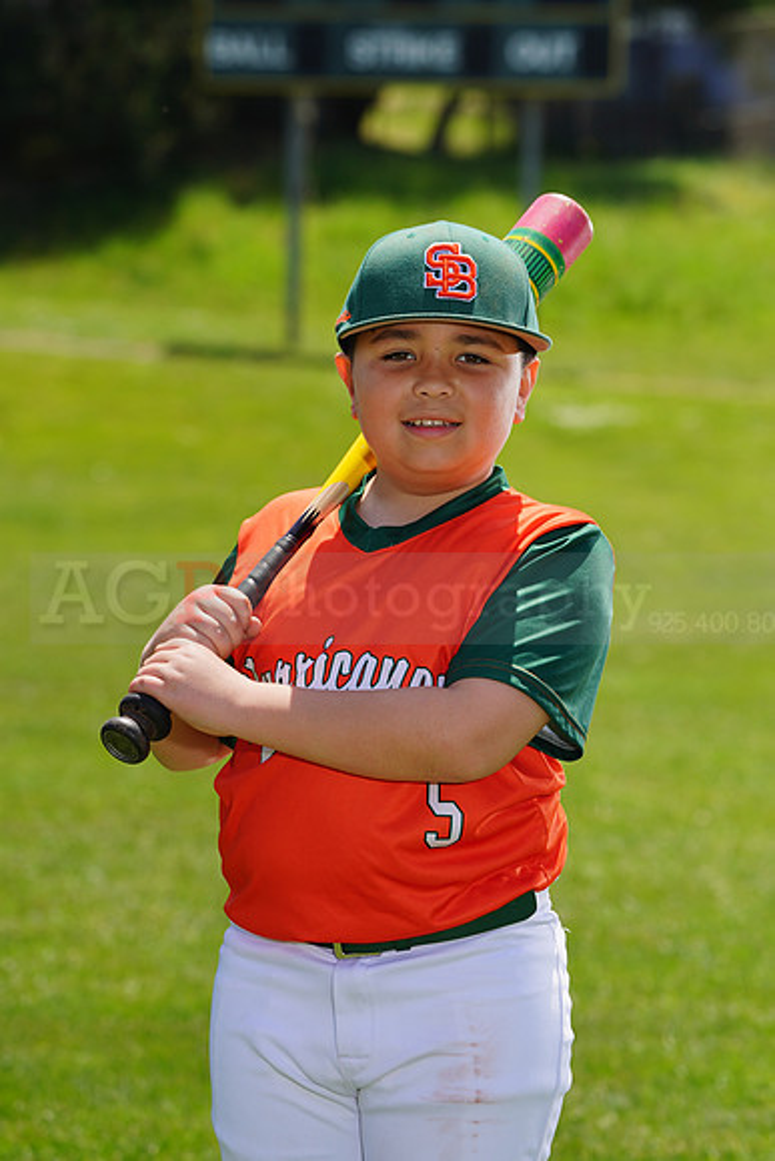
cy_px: 580
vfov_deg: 10.4
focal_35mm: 198
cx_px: 388
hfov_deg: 6.9
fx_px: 6389
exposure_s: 1/250
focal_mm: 198
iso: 100
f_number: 9
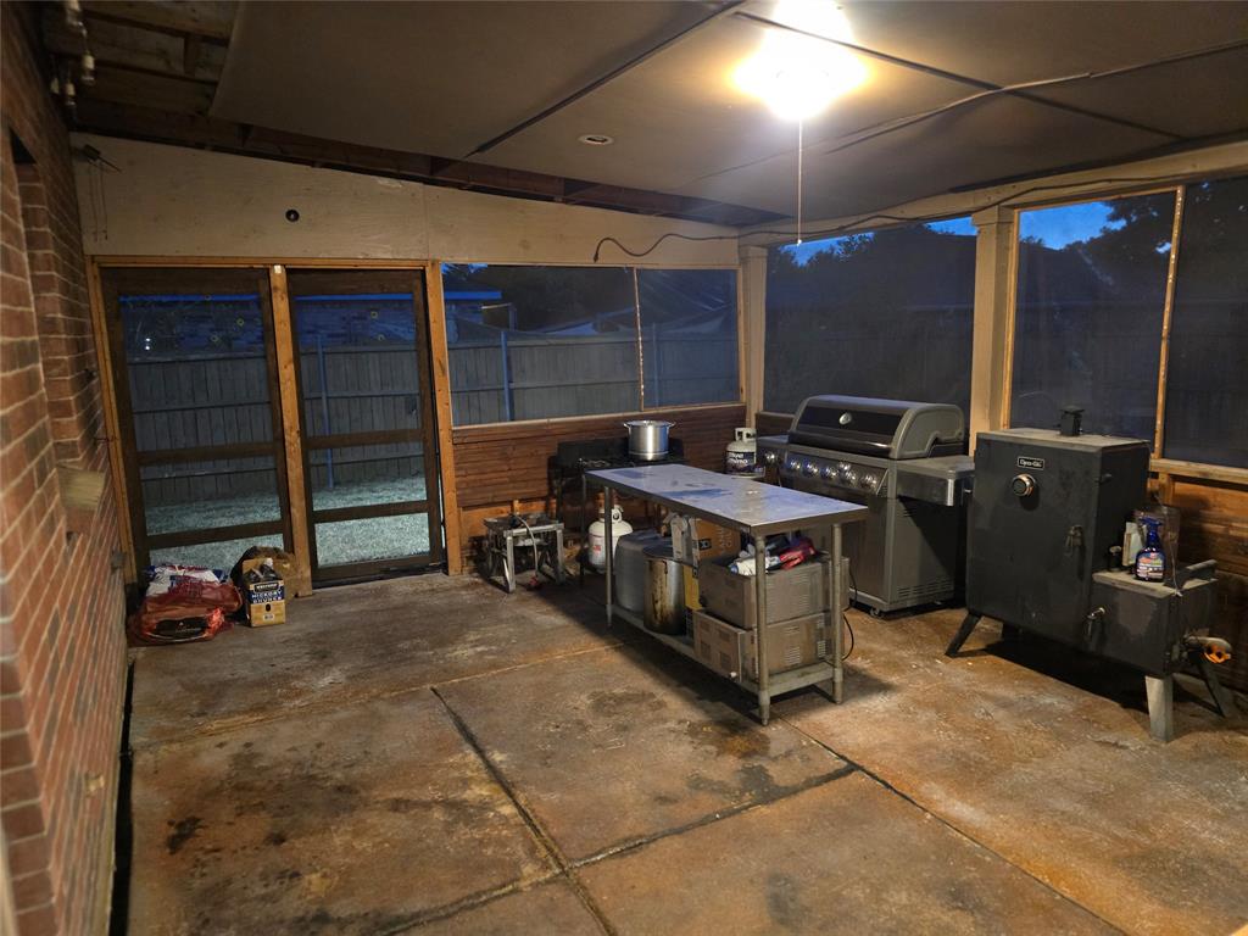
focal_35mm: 23
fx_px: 829
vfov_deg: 58.9
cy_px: 468
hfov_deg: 73.9
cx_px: 624
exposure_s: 1/24
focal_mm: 6.3
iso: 1600
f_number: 1.7
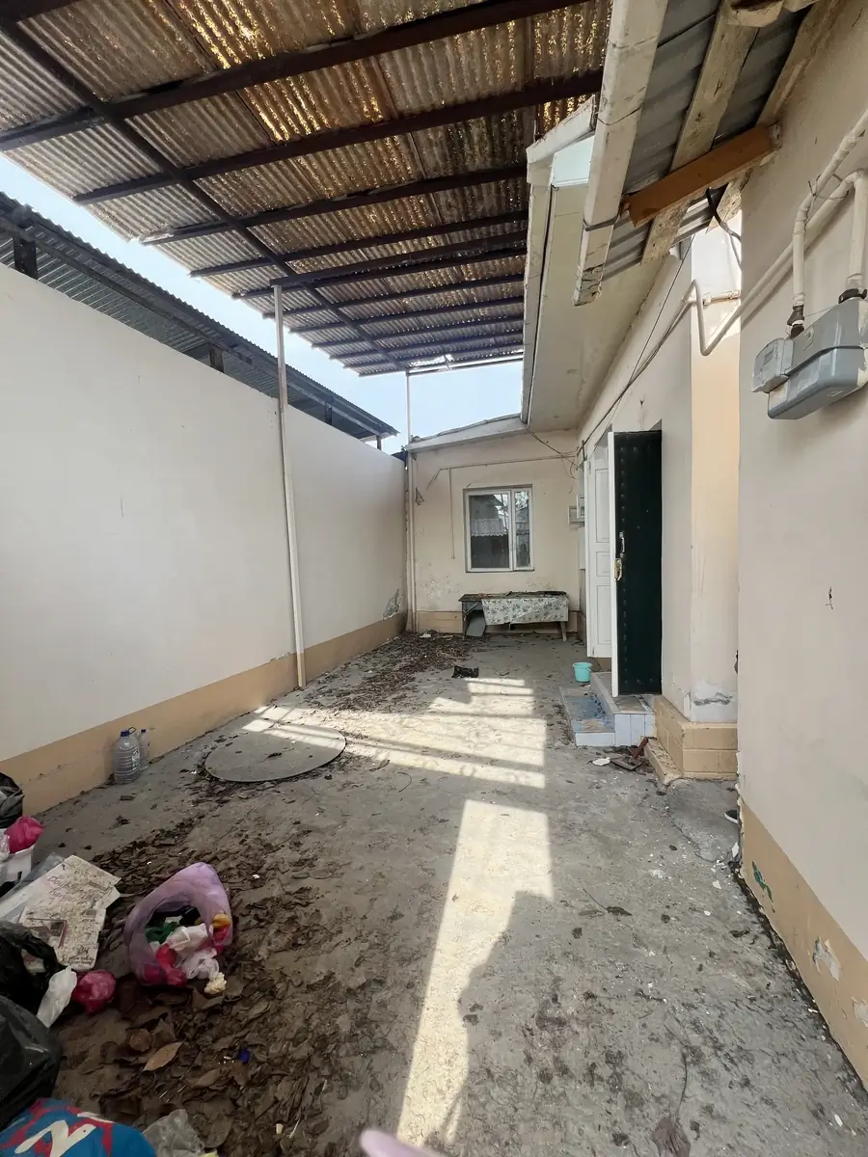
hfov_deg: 89.9
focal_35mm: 13
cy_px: 578
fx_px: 435
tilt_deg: -3.5
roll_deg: +1.3
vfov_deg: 106.2
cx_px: 434
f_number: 1.8
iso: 32
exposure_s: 1/287
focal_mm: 1.57
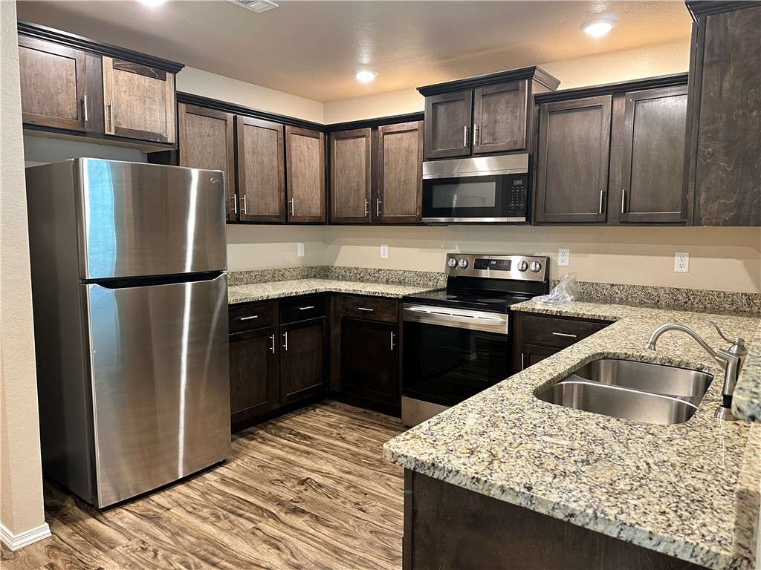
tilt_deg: -5.4
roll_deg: -0.2
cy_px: 285
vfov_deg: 56.8
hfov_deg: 71.6
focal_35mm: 24
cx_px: 380
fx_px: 528
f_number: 1.78
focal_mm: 6.86
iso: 500
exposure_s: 1/60
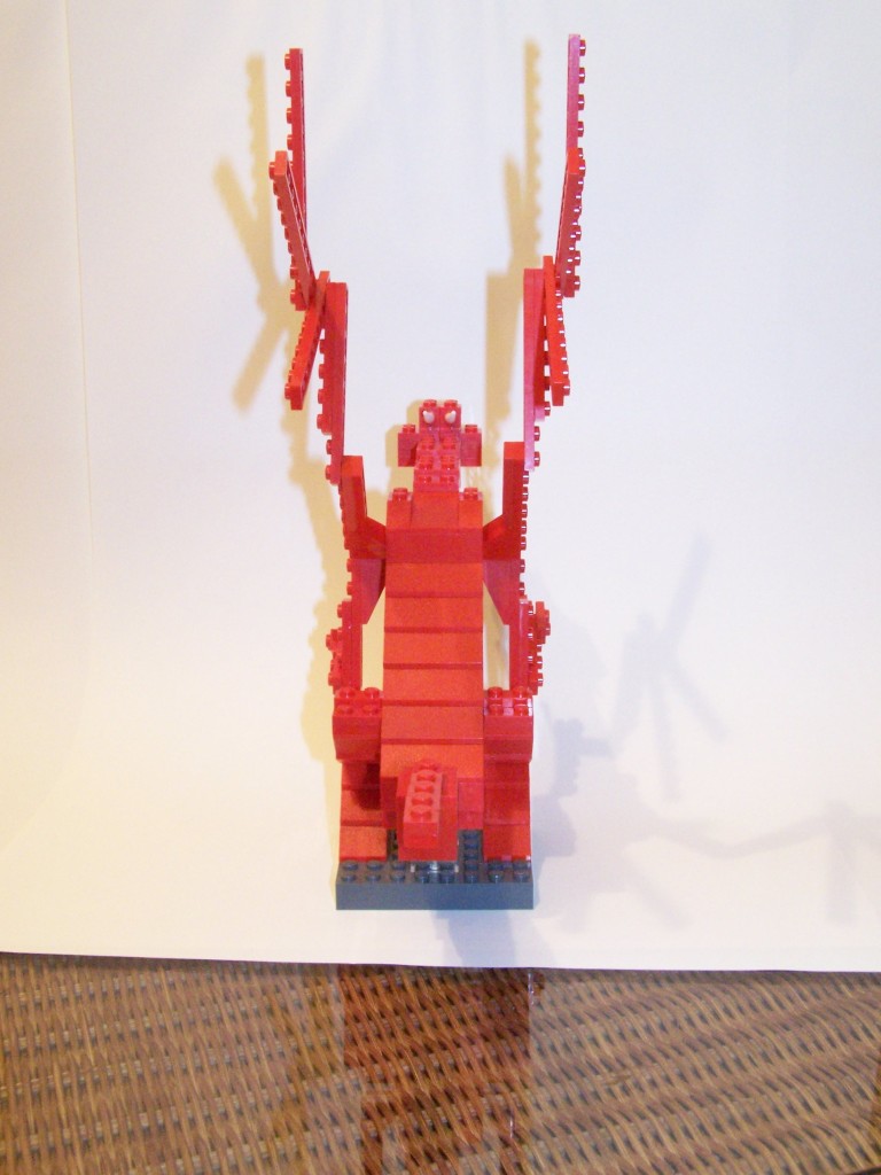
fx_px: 1357
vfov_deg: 46.8
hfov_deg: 36.0
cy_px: 588
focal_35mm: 40
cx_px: 440
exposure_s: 1/4
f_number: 6.3
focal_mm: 6.7
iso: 400
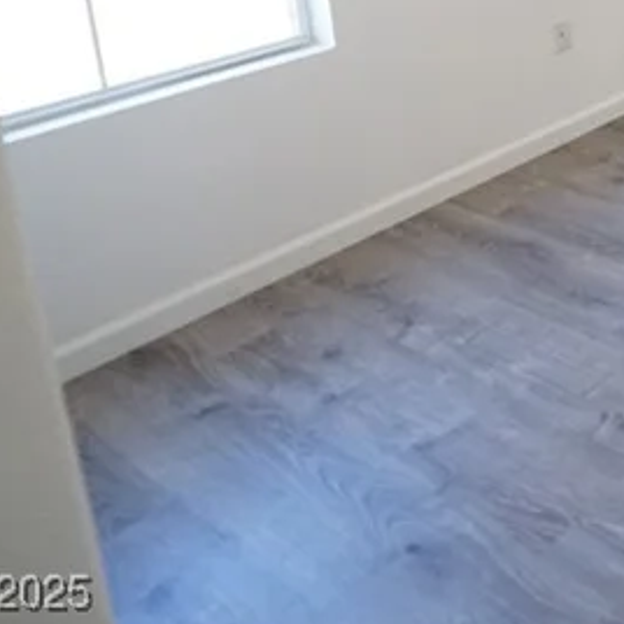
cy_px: -157
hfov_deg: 24.0
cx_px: 1073
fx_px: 795
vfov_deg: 33.3
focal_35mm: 39
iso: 4000
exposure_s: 1/250
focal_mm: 12
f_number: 5
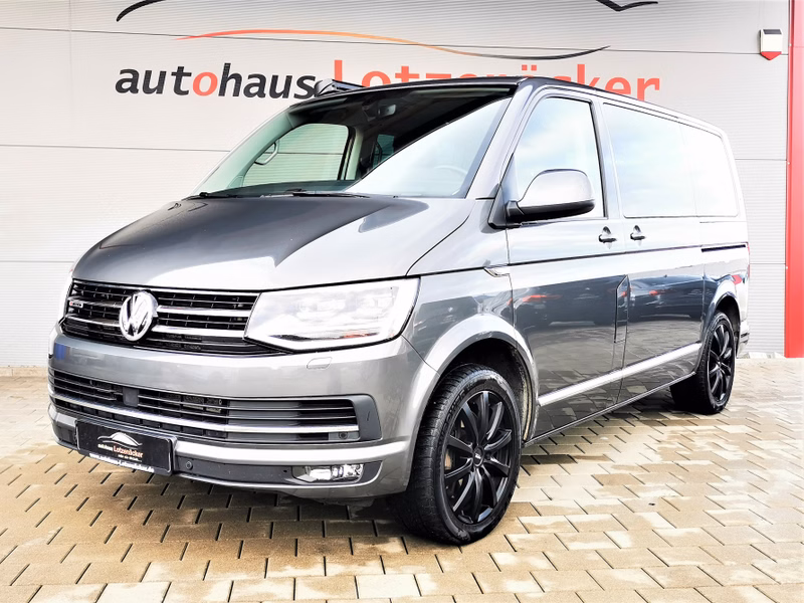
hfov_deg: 50.1
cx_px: 402
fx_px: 859
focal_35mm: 37
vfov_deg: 38.7
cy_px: 302
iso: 64
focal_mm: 5.58
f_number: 1.8
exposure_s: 1/100
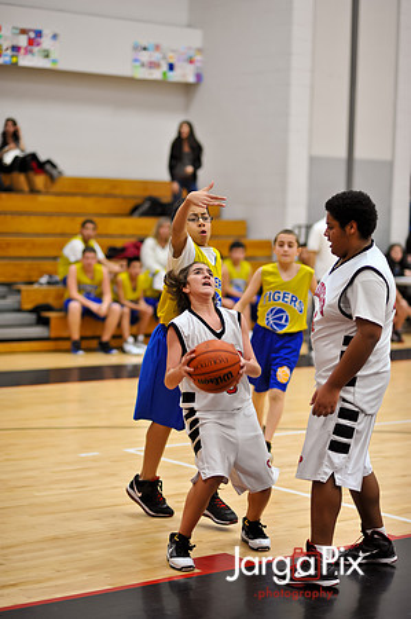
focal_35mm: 85
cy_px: 310
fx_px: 1459
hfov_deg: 16.0
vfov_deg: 23.9
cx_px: 206
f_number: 2
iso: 1600
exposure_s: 1/500
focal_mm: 85
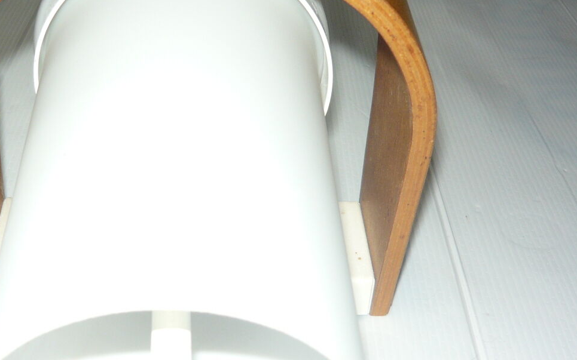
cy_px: 159
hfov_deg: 34.8
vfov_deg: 22.4
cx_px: 193
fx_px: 912
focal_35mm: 58
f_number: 2.8
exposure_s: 1/30
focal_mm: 5.5
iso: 100
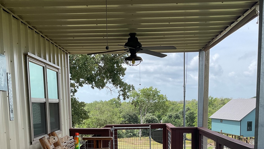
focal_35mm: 48
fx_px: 336
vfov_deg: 23.9
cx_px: 129
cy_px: 146
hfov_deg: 42.9
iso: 16
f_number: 1.8
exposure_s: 1/792
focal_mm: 3
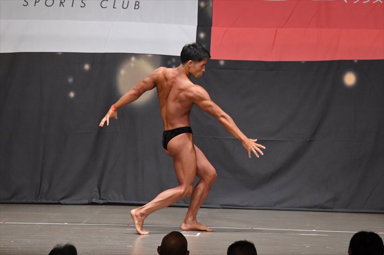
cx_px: 192
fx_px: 2314
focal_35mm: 217
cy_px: 128
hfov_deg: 9.5
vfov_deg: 6.3
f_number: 5.6
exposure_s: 1/400
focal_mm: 145
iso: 6400
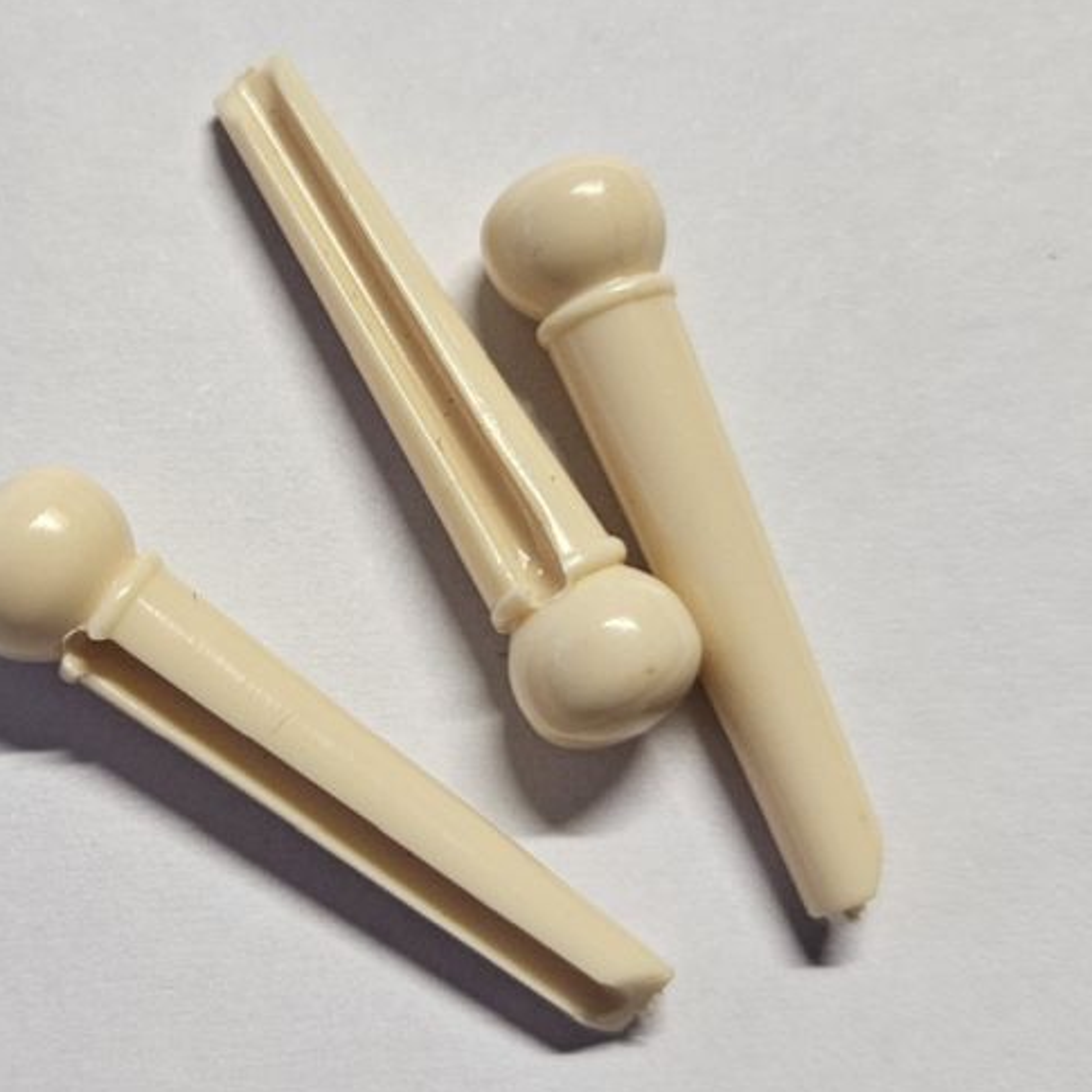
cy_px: 549
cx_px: 421
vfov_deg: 57.3
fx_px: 999
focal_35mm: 28
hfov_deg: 56.7
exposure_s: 1/101
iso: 80
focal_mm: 5.4
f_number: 1.8
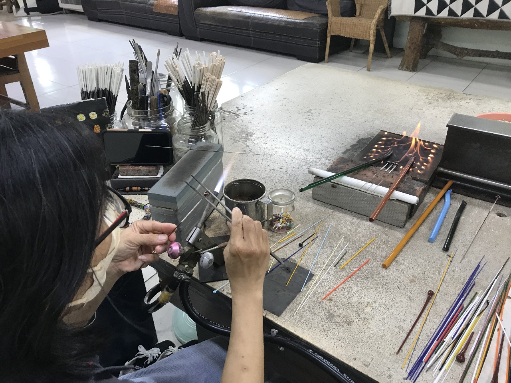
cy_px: 192
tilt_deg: -32.4
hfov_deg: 63.4
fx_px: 413
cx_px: 256
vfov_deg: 49.7
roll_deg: +1.9
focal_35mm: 28
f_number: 1.8
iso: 40
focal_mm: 3.99
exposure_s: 1/30
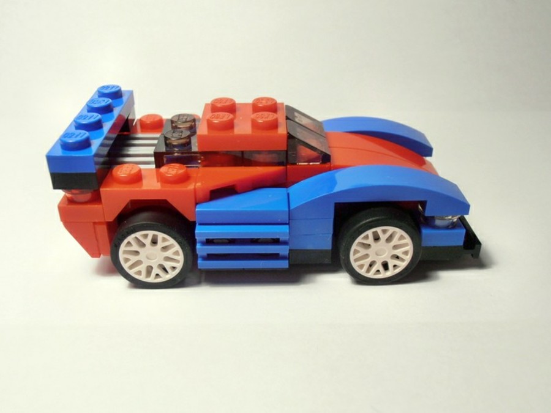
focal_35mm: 37
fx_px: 589
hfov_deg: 50.1
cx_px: 276
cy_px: 206
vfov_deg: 38.7
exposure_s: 1/40
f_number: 3.9
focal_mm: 6.61
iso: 80
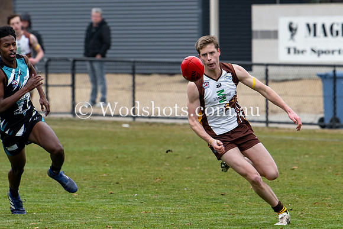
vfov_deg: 2.3
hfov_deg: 3.5
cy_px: 112
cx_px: 209
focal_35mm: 587
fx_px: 5595
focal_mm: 200
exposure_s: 1/800
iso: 400
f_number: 4
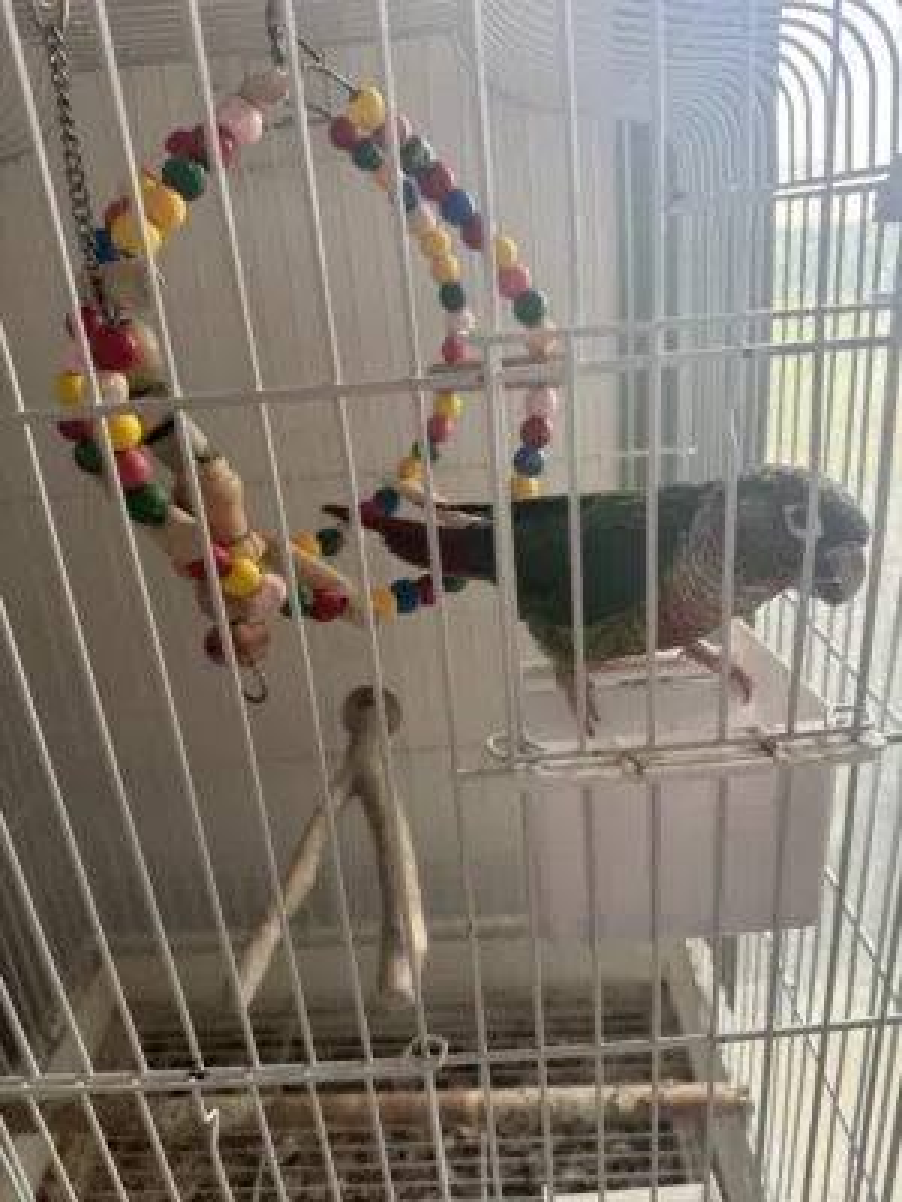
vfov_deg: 71.6
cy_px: 601
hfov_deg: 56.8
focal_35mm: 24
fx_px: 834
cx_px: 451
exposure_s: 1/60
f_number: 1.78
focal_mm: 6.76
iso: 250
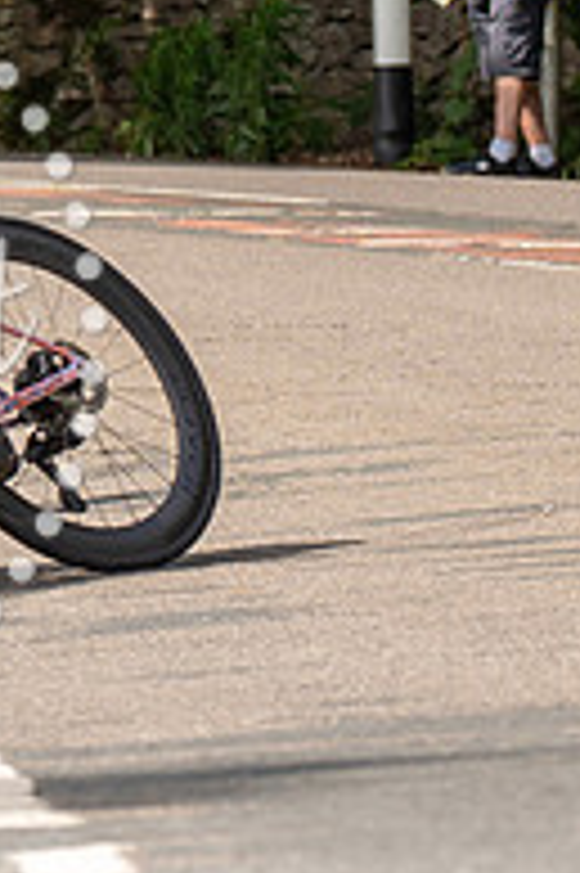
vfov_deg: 4.7
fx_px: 10482
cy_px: -349
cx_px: 1057
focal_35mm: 433
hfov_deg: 3.2
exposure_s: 1/1000
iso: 250
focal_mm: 83
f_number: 4
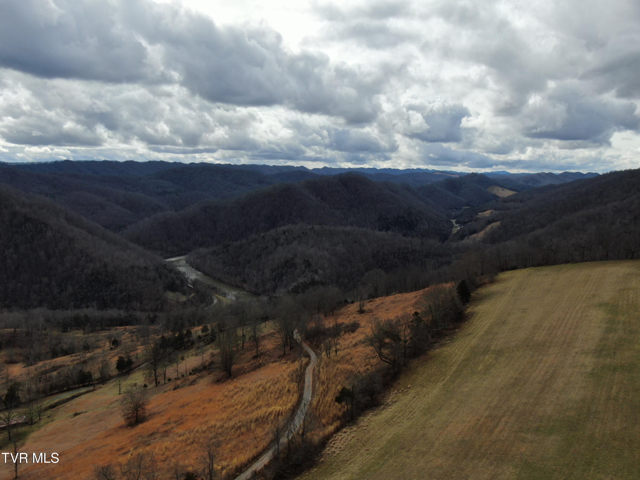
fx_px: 573
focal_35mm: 31
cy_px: 240
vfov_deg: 45.4
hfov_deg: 58.4
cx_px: 320
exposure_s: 1/1250
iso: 100
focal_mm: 5.33
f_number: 3.1
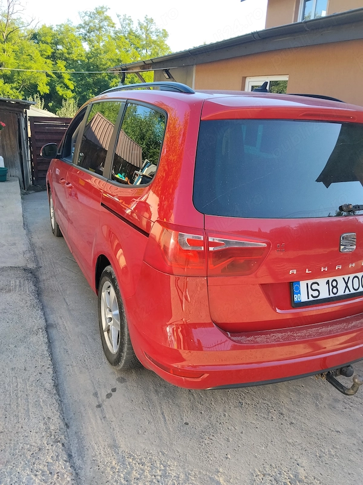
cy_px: 242
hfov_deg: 48.2
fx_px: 405
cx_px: 182
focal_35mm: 29
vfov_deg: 61.7
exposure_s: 1/310
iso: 50
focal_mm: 3.96
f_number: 1.8
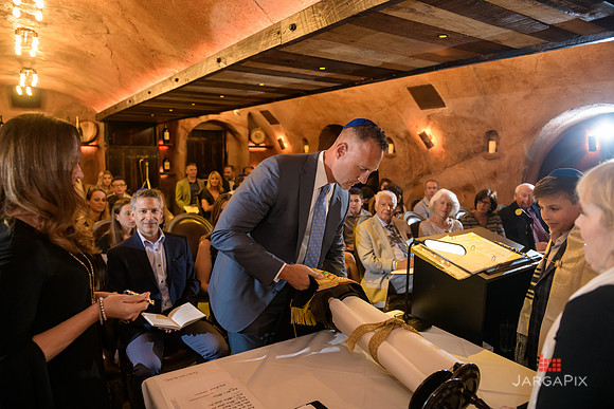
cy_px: 204
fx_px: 409
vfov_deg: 53.2
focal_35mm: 24
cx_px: 307
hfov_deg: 73.7
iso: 1600
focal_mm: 24
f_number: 3.2
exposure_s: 1/100
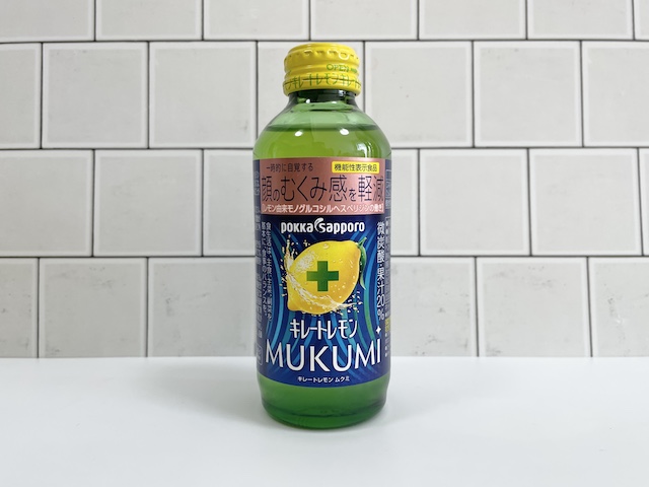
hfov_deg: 67.3
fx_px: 487
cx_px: 324
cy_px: 244
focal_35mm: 26
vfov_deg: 53.1
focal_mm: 4.2
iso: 80
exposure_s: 1/120
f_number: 1.6
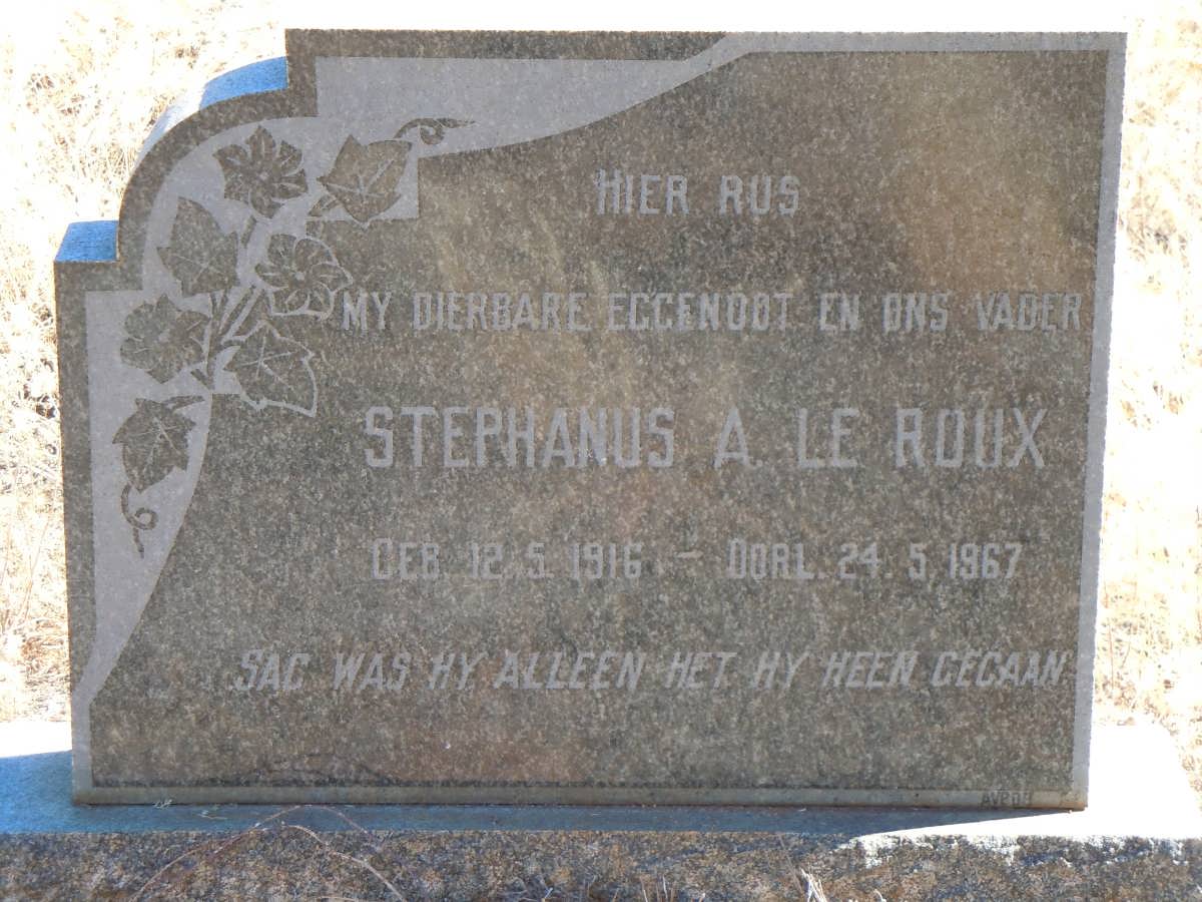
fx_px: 4028
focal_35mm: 116
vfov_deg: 12.8
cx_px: 601
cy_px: 451
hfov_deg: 17.0
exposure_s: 1/160
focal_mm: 20.9
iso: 200
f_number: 4.6
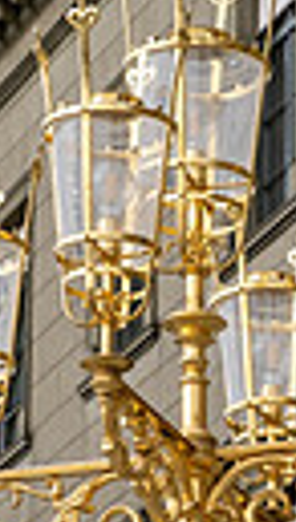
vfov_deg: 7.1
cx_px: 207
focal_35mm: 303
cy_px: 324
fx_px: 4209
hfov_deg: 4.0
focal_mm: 55
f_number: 5.6
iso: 320
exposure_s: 1/800
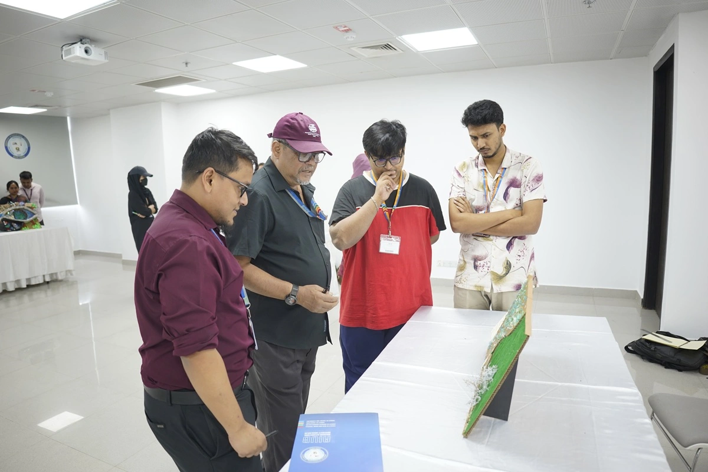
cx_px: 354
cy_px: 236
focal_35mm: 24
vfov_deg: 53.1
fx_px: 472
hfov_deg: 73.7
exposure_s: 1/125
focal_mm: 24
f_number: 3.2
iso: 800
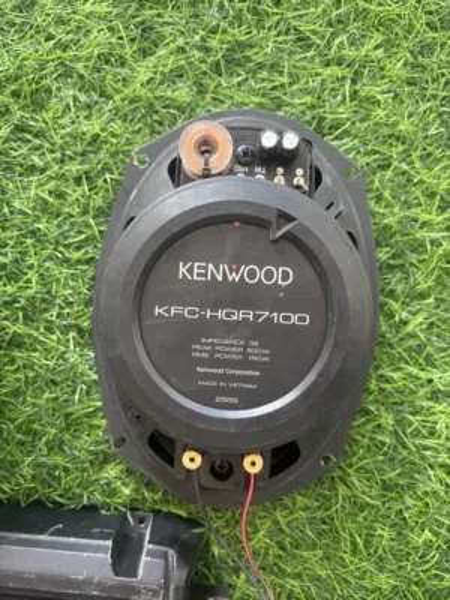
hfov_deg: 53.1
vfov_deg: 67.3
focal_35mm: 26
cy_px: 300
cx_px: 225
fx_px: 451
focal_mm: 5.96
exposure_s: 1/61
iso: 125
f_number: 1.6
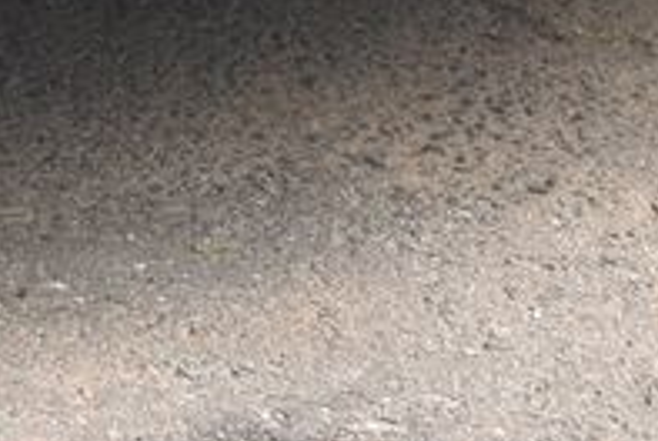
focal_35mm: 213
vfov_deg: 6.0
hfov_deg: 9.3
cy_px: -844
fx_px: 3899
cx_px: -461
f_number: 5.6
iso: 400
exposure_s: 1/125
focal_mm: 35
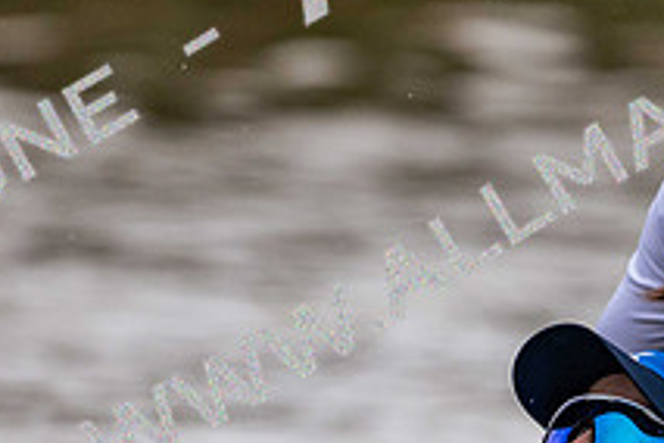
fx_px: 20103
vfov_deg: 1.3
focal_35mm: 1090
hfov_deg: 1.9
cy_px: 482
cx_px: 464
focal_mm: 400
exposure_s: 1/1600
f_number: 4.5
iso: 2000
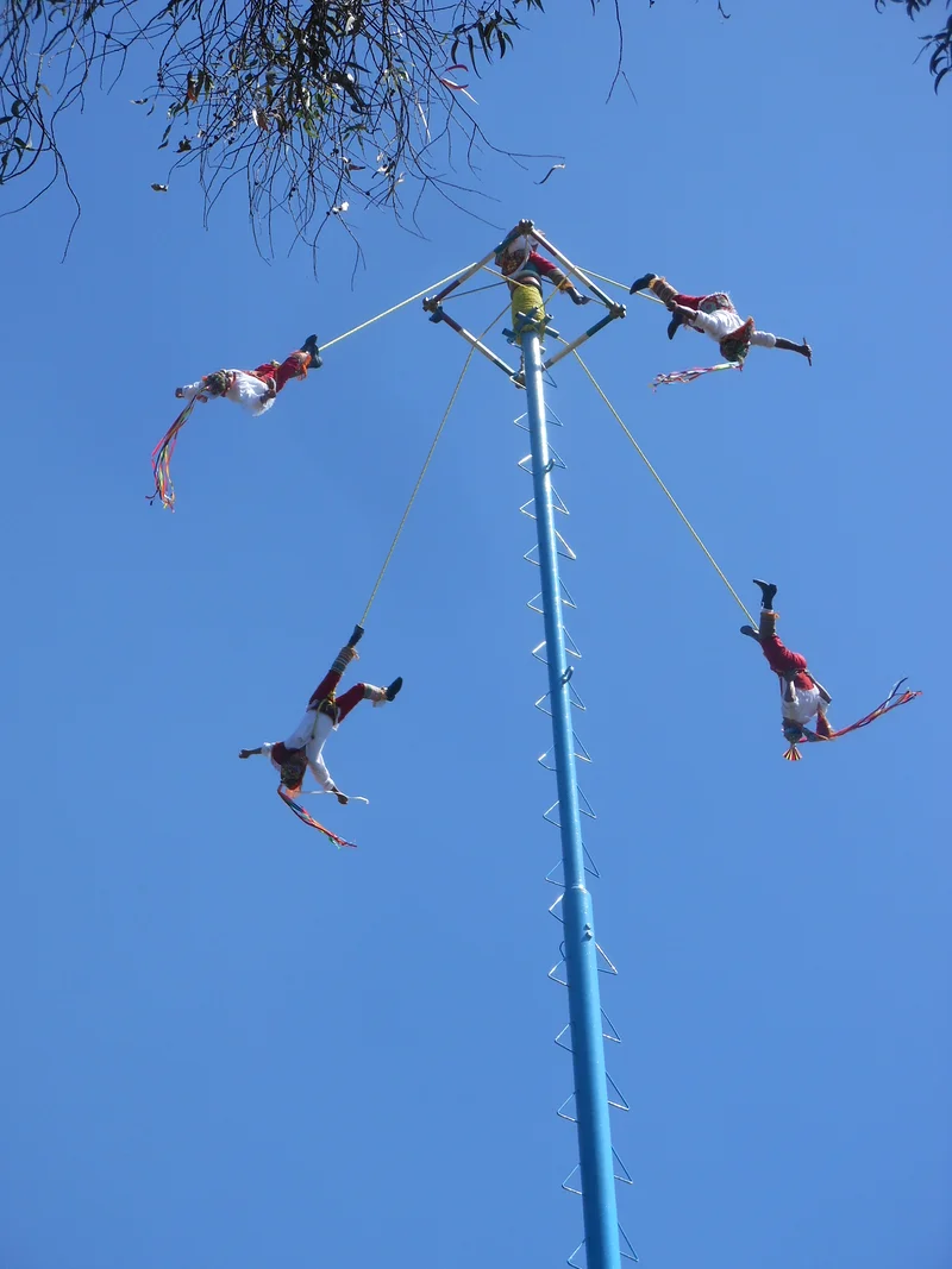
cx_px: 476
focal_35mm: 87
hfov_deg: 17.0
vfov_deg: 22.5
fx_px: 3191
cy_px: 634
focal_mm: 15.5
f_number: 4.6
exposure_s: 1/500
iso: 80
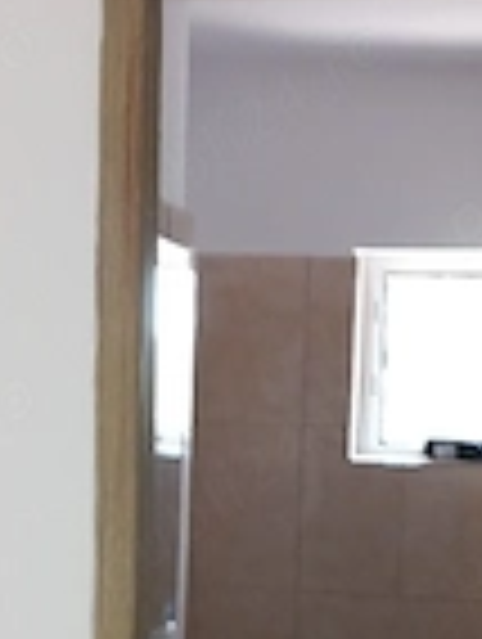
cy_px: 540
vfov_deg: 25.0
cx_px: 329
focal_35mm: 76
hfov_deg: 19.4
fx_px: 1407
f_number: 1.8
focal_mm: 4
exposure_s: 1/50.3
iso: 100
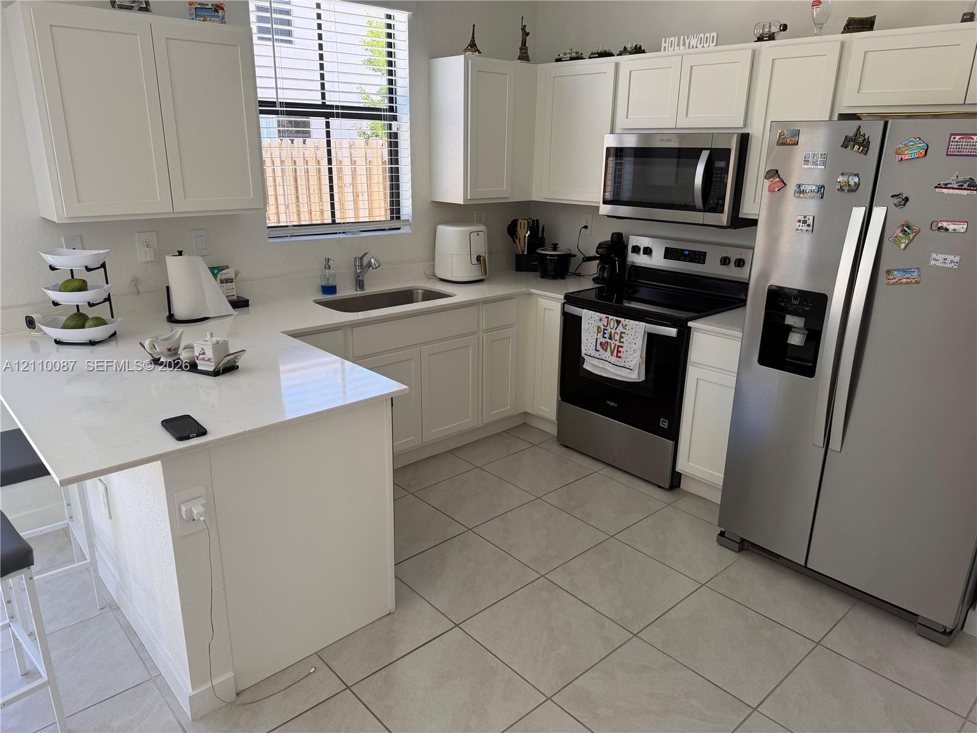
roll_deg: -1.0
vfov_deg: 56.8
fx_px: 677
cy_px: 366
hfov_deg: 71.6
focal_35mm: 24
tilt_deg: -17.9
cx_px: 488
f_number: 1.78
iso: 80
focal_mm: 6.76
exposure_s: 1/121
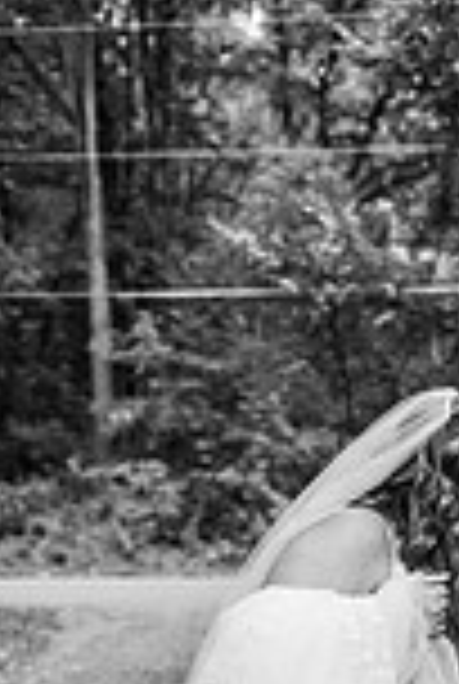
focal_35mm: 121
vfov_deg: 16.7
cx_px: 531
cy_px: 562
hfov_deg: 11.2
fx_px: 2303
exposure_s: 1/500
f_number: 3.2
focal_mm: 41
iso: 200
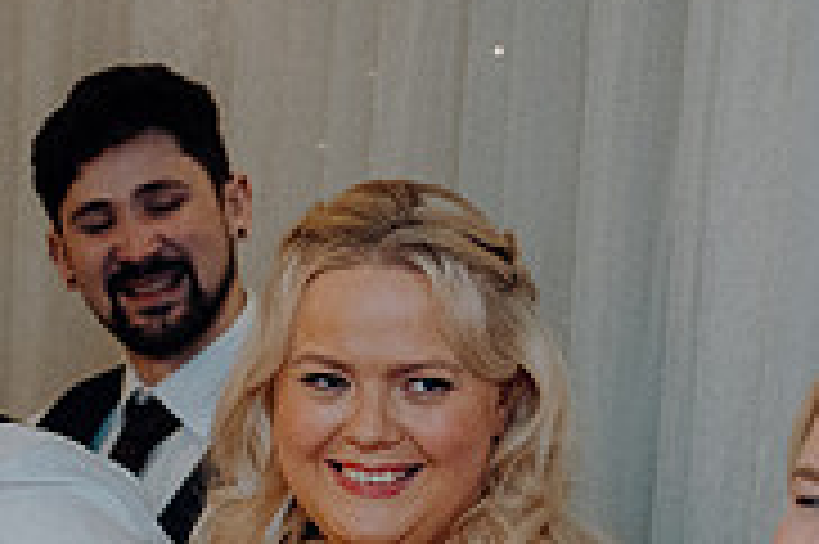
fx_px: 7614
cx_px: 441
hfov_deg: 6.2
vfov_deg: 4.1
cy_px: 695
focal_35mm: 335
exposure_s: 1/160
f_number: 3.5
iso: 2500
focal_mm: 70
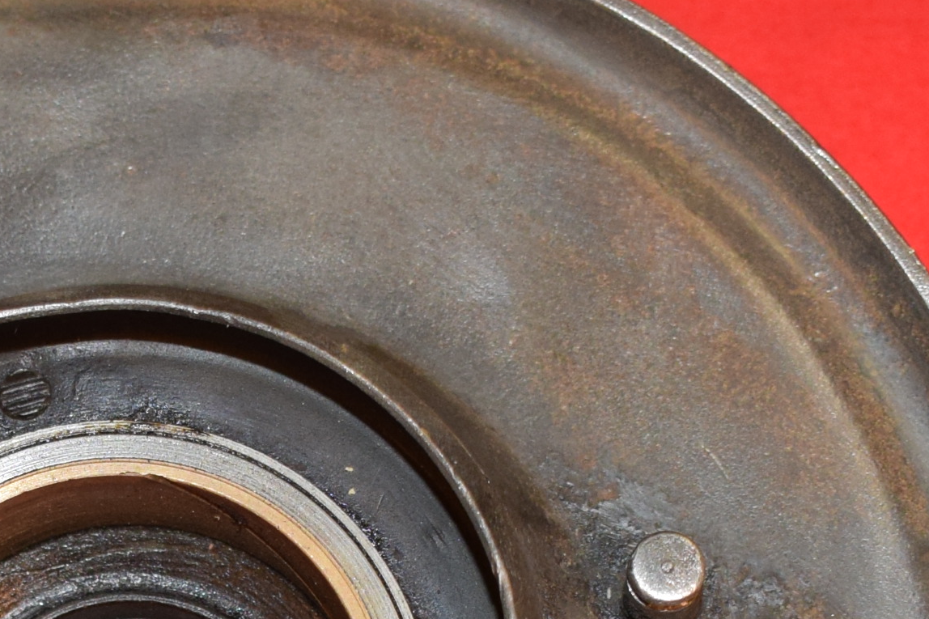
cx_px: 164
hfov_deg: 14.5
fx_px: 3638
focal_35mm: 141
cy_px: 863
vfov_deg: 9.5
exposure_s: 1/60
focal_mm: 24
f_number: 5
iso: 640
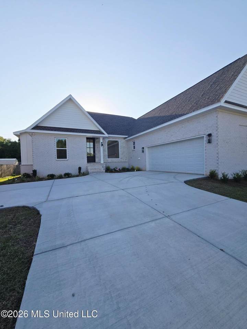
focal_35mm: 13
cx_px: 124
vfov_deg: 106.2
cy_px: 164
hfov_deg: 89.9
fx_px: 124
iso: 50
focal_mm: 2.2
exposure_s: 1/2094
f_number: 2.2
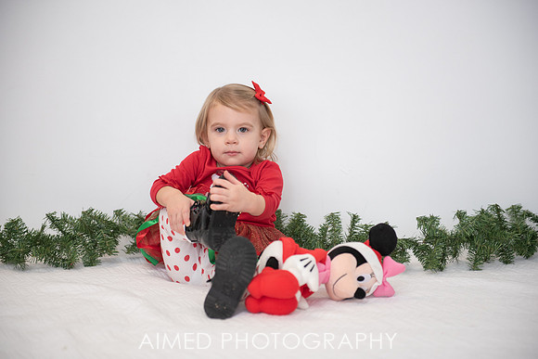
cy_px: 180
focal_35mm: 70
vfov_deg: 19.5
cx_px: 269
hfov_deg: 28.8
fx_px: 1046
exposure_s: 1/200
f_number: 2.8
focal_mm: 70
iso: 500
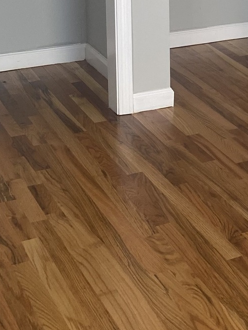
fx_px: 860
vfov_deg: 20.5
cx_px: 391
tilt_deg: -9.4
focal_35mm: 90
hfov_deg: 15.0
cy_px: -55
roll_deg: -2.5
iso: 80
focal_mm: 4.25
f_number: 1.8
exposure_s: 1/121
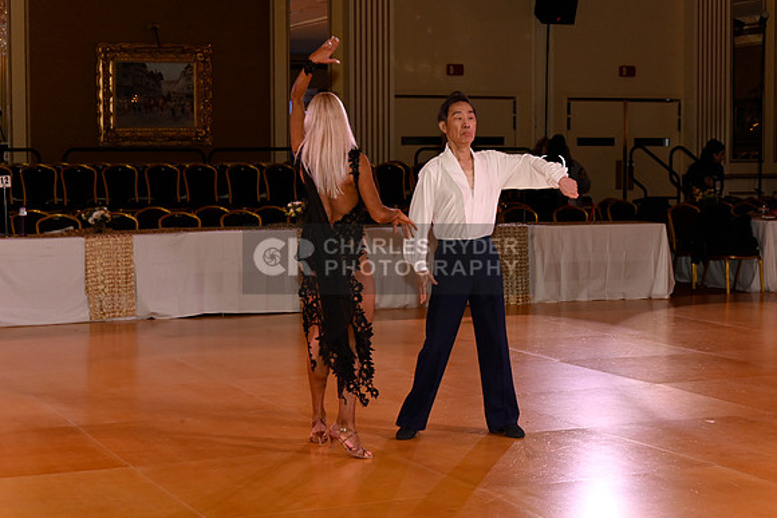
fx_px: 1511
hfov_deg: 28.8
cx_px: 388
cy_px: 259
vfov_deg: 19.5
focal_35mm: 70
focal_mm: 70
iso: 2000
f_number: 4
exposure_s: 1/200
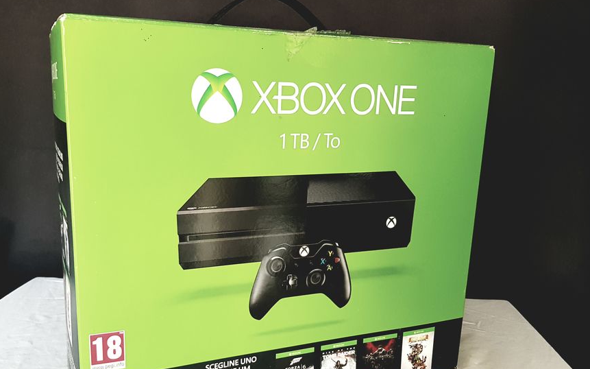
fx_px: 515
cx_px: 263
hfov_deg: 59.5
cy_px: 215
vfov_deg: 39.3
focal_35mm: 32
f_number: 1.7
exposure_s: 1/30
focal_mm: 4.2
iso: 200
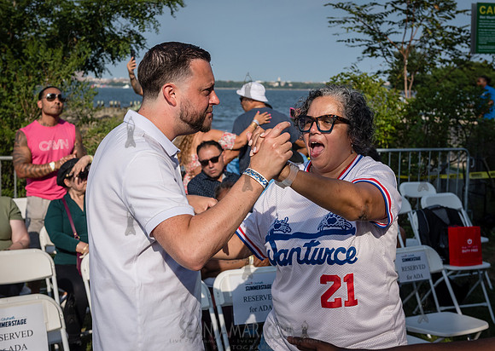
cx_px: 252
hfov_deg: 38.2
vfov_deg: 27.6
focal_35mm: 51
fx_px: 715
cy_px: 144
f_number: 5
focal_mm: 40
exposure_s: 1/4000
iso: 500
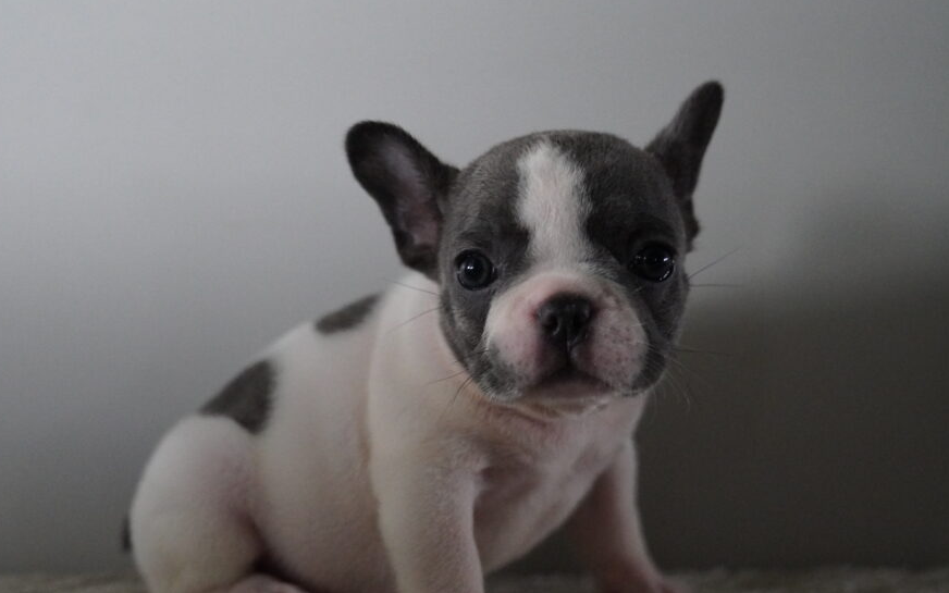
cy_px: 350
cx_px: 403
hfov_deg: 26.1
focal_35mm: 79
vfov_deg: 16.5
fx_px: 2043
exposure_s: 1/160
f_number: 2.8
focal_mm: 44
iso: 5000
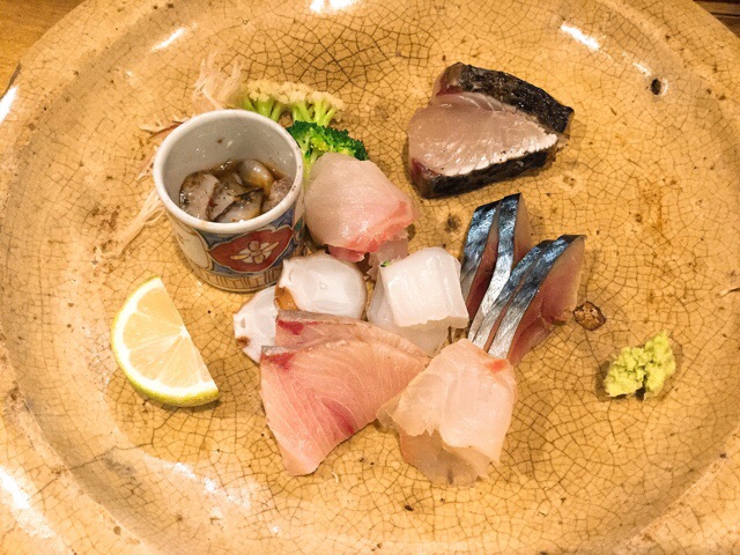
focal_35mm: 31
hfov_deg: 58.4
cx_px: 370
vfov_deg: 45.4
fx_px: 663
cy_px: 278
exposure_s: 1/20
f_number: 2.4
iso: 200
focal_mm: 3.3
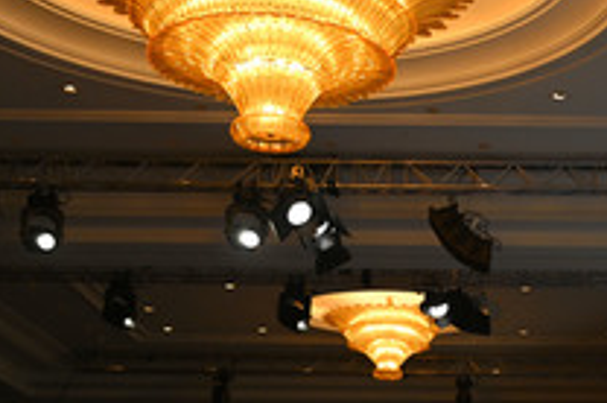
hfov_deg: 22.3
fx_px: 1498
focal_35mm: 89
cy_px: 426
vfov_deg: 15.0
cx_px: 553
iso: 2500
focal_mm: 41
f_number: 5.6
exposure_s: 1/400
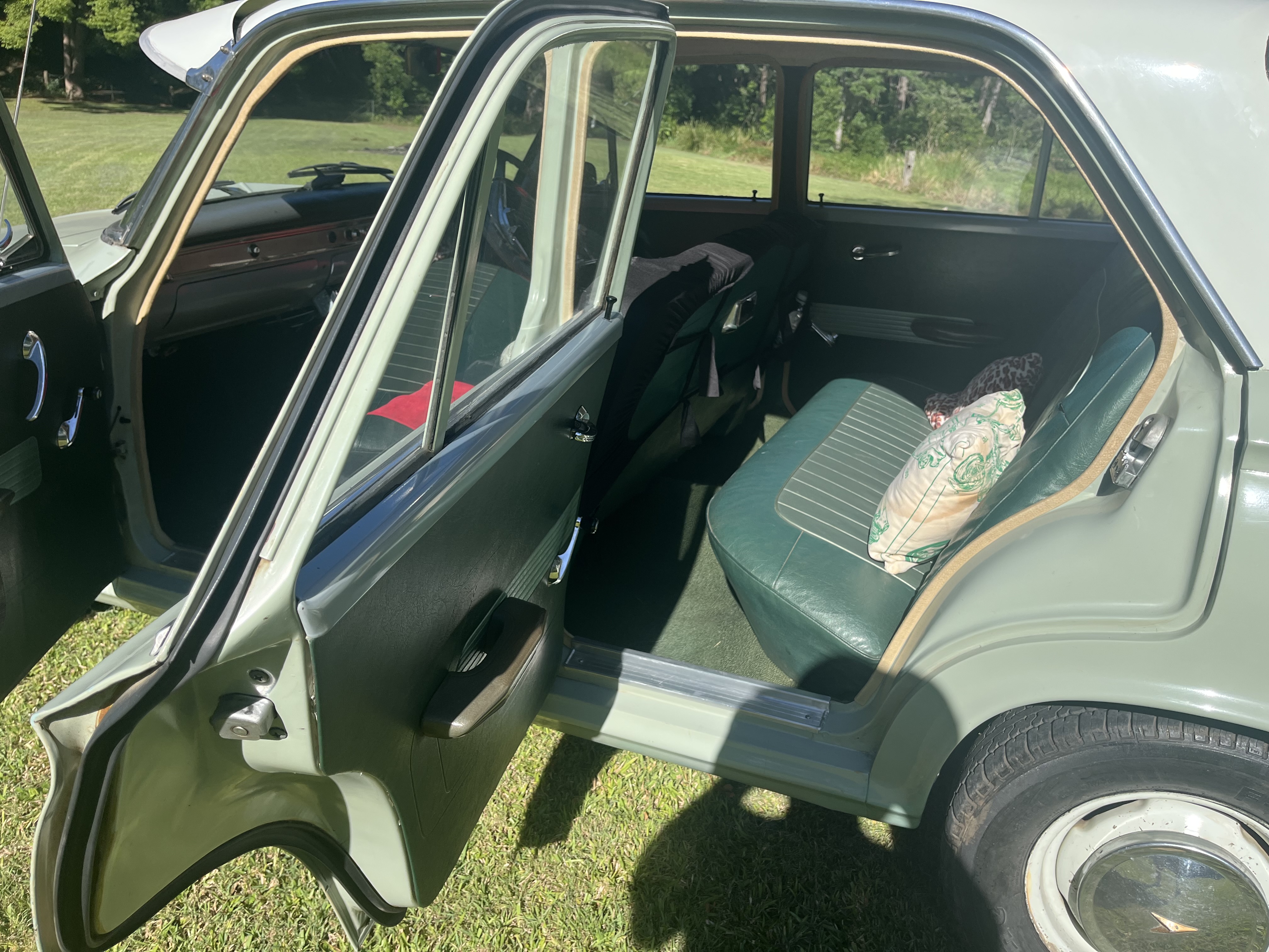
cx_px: 634
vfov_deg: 53.1
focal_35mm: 26
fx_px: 953
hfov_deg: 67.3
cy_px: 476
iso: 50
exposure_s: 1/2101
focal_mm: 5.1
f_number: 1.6
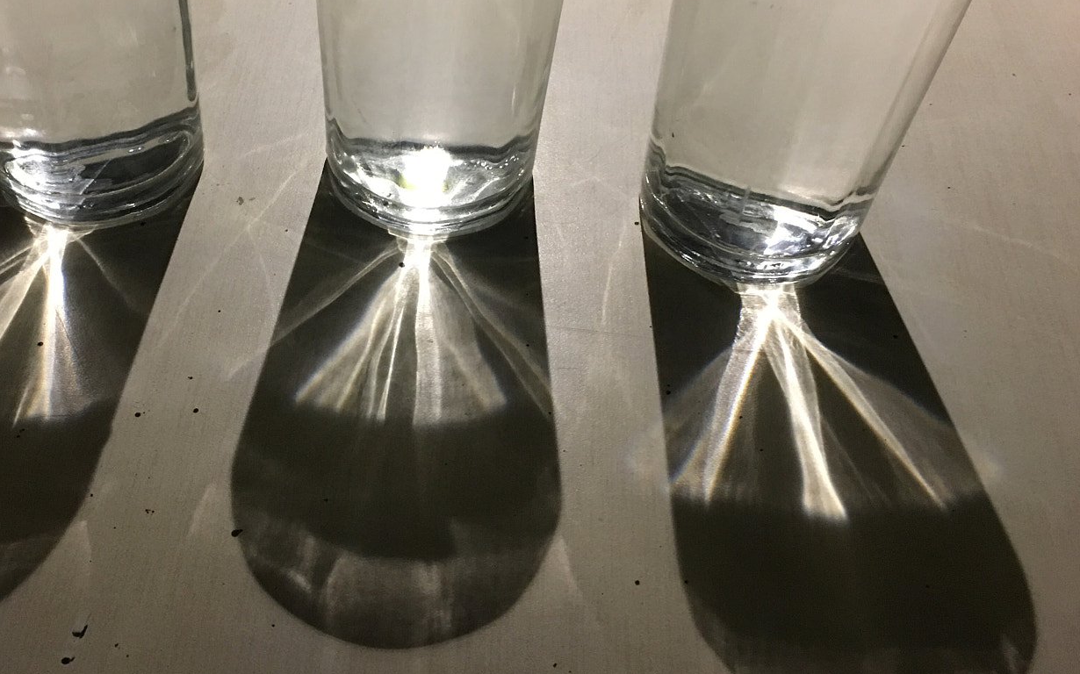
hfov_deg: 48.8
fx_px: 1177
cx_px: 407
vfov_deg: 31.8
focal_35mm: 40
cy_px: 241
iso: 100
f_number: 2.2
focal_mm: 4.15
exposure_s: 1/8
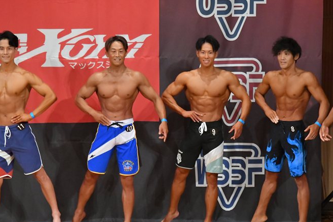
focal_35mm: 302
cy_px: 115
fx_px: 2793
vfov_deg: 4.6
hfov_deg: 6.8
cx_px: 180
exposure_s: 1/400
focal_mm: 170
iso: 11400
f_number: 5.6
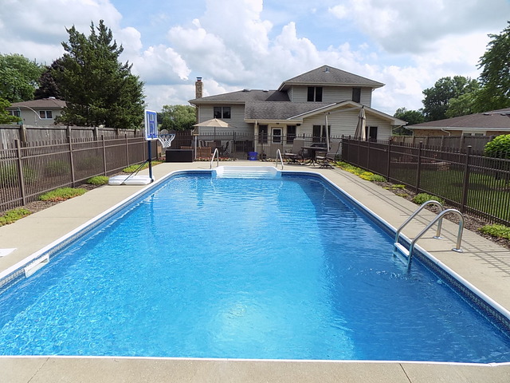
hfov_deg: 73.9
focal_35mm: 23
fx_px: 339
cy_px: 192
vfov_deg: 58.9
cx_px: 255
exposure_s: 1/1000
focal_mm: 4
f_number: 3.1
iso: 80
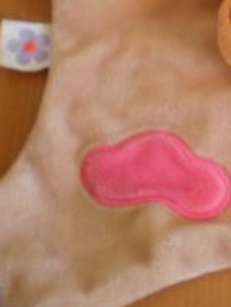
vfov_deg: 16.6
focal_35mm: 117
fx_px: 1040
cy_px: 44
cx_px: 342
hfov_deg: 12.1
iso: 133
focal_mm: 6.3
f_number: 3.1
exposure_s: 1/52.7
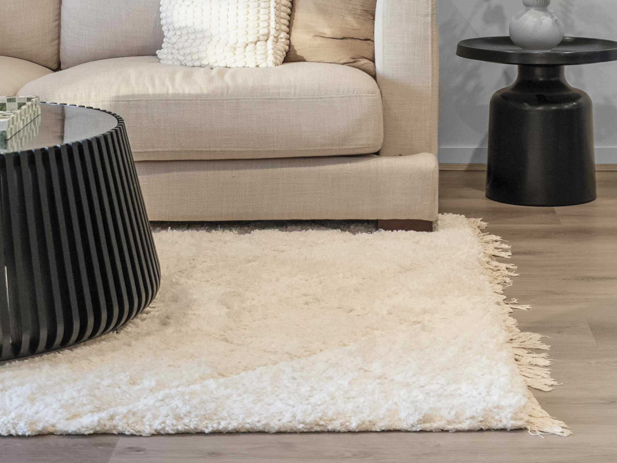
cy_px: -80
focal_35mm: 89
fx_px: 1586
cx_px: 365
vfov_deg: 16.0
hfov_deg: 22.0
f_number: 4
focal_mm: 35
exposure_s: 1/30
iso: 2500
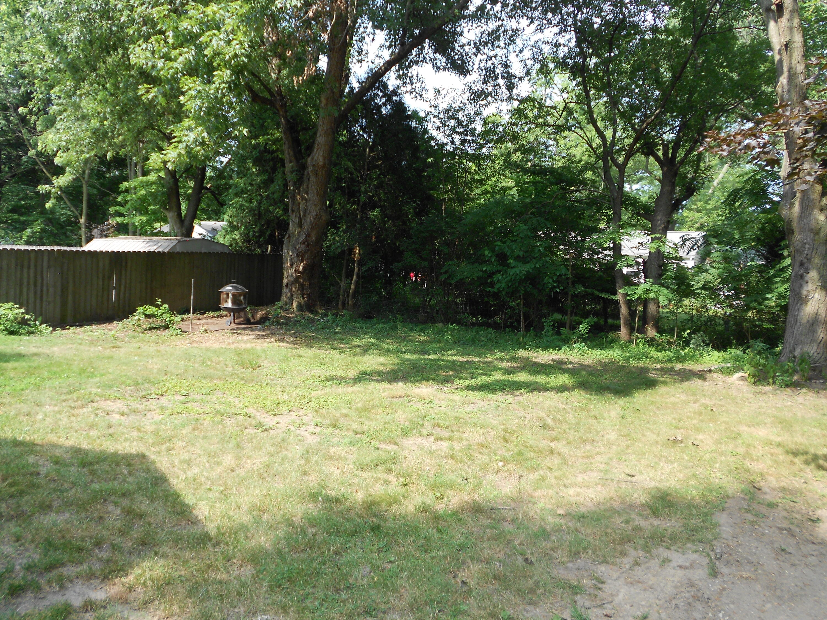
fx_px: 693
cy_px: 310
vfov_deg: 48.2
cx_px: 414
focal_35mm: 29
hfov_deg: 61.7
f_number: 3.4
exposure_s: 1/160
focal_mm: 5.1
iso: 80
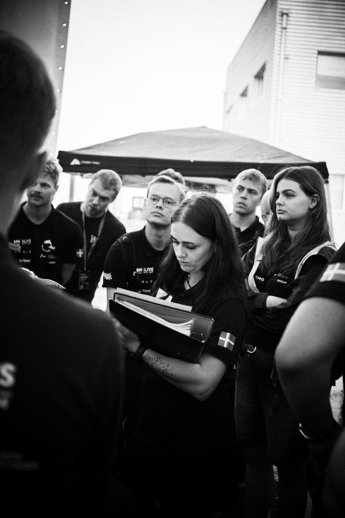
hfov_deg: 35.5
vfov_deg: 51.3
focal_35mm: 38
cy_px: 259
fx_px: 540
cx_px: 172
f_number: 1.8
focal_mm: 25
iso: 400
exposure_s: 1/1000
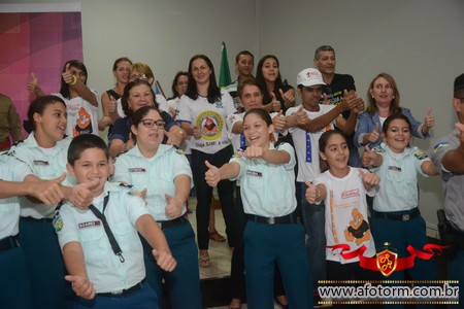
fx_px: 619
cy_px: 154
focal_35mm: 48
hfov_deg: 41.1
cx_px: 232
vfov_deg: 28.1
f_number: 4.2
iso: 1600
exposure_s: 1/125
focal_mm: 32
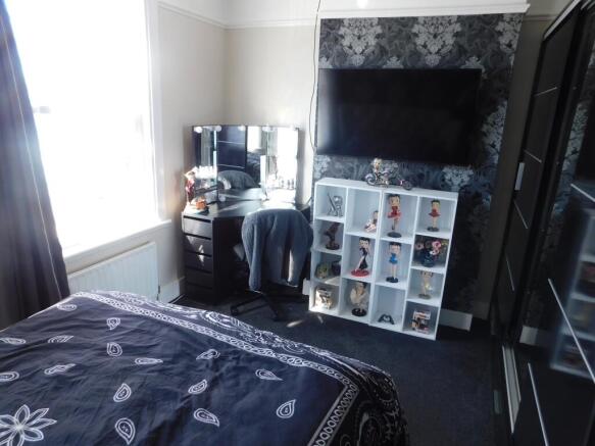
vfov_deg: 56.8
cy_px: 223
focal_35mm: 24
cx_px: 298
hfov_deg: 71.6
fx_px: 412
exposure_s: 1/30
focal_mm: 4.1
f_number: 3
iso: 125
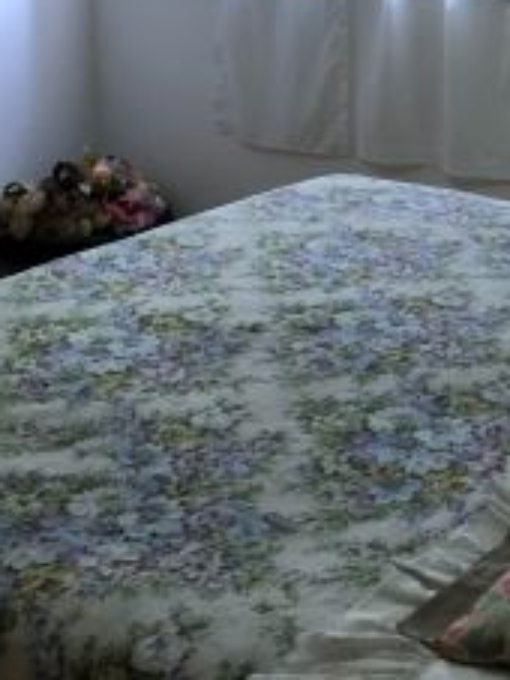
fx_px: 1455
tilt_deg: -11.2
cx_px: 471
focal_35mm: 74
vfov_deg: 25.7
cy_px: 96
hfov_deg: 19.5
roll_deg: +1.3
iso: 100
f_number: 1.8
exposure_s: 1/17
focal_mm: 3.99
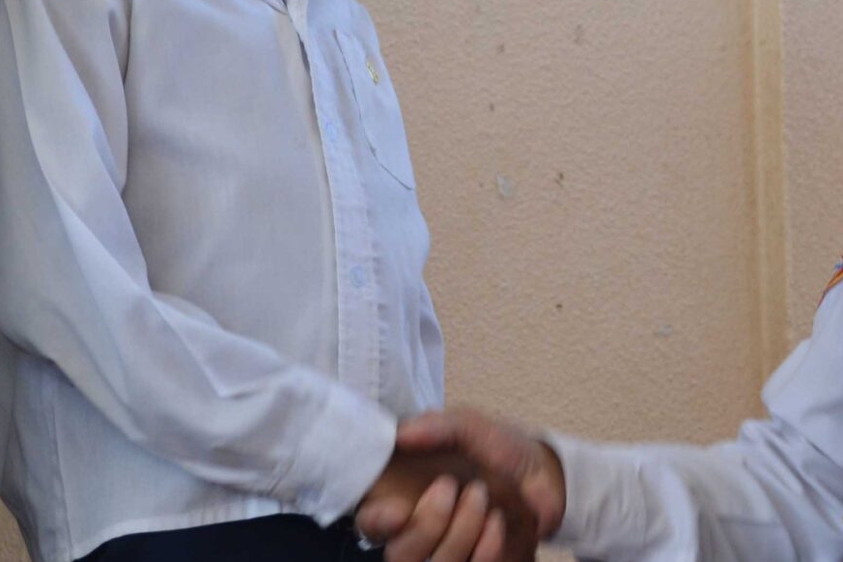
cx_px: 782
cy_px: 130
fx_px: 3091
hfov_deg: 15.3
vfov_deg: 10.4
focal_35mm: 132
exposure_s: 1/60
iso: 450
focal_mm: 30
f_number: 4.5
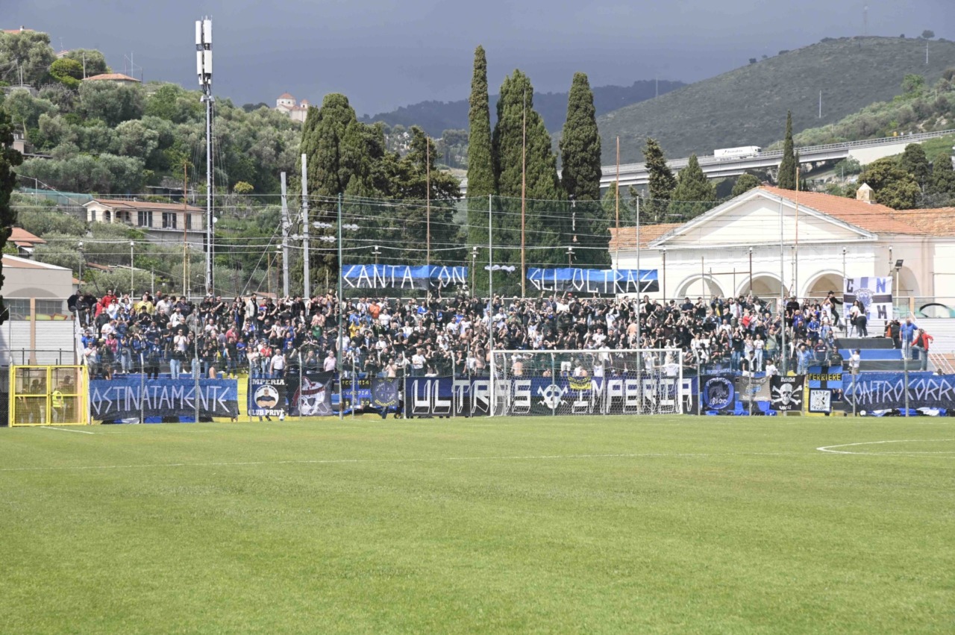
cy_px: 318
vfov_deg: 13.0
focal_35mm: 105
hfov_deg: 19.5
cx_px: 478
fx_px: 2783
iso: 1600
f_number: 10
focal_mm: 105
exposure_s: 1/1600
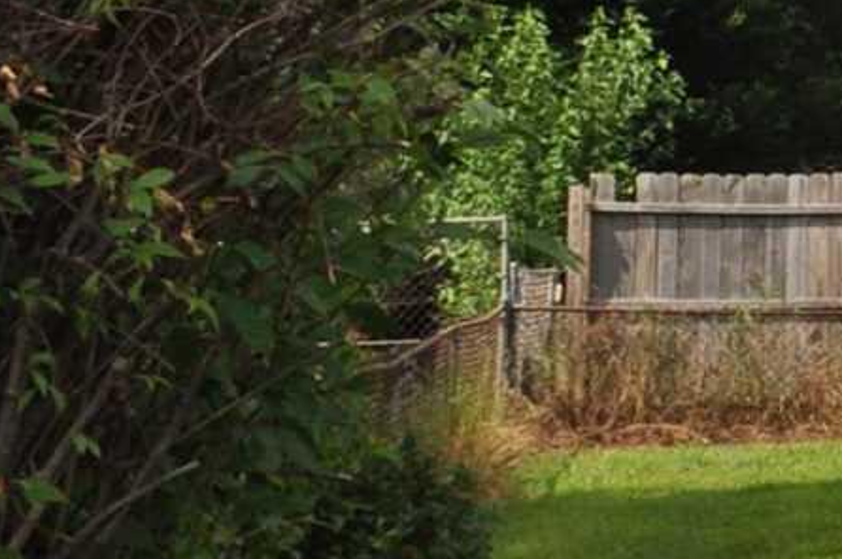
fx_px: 4344
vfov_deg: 7.3
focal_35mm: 186
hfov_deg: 9.7
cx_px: 2033
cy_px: -23
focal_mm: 18
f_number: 9
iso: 200
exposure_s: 1/320
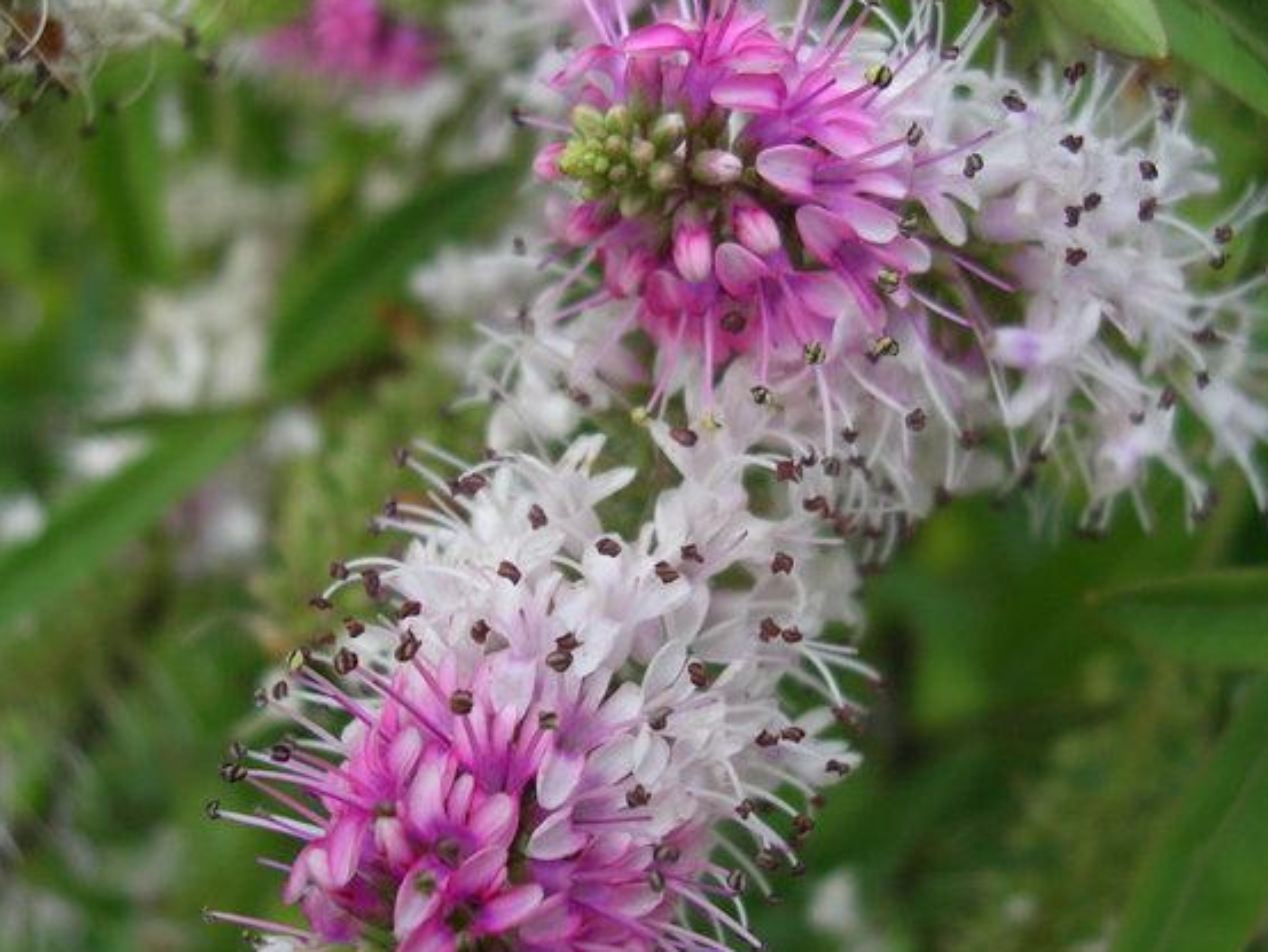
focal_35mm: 44
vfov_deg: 32.9
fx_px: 1612
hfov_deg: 42.9
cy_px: 502
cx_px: 658
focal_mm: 5.8
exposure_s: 1/268
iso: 50
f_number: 2.8
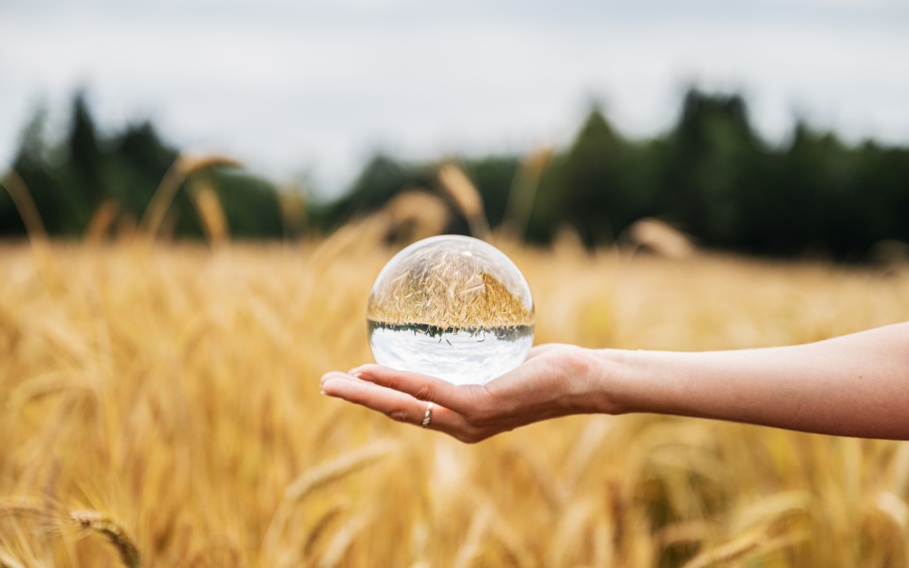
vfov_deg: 18.1
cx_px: 455
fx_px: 1784
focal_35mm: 72
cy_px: 303
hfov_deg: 28.6
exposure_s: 1/2000
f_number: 2.8
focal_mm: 70
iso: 100
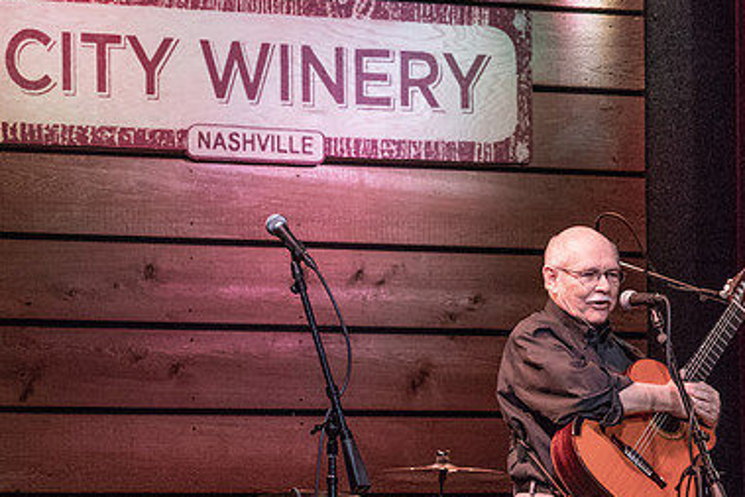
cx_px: 476
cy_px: 287
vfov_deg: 4.8
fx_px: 5900
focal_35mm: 285
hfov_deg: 7.2
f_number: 8
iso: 6400
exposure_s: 1/125
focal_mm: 163
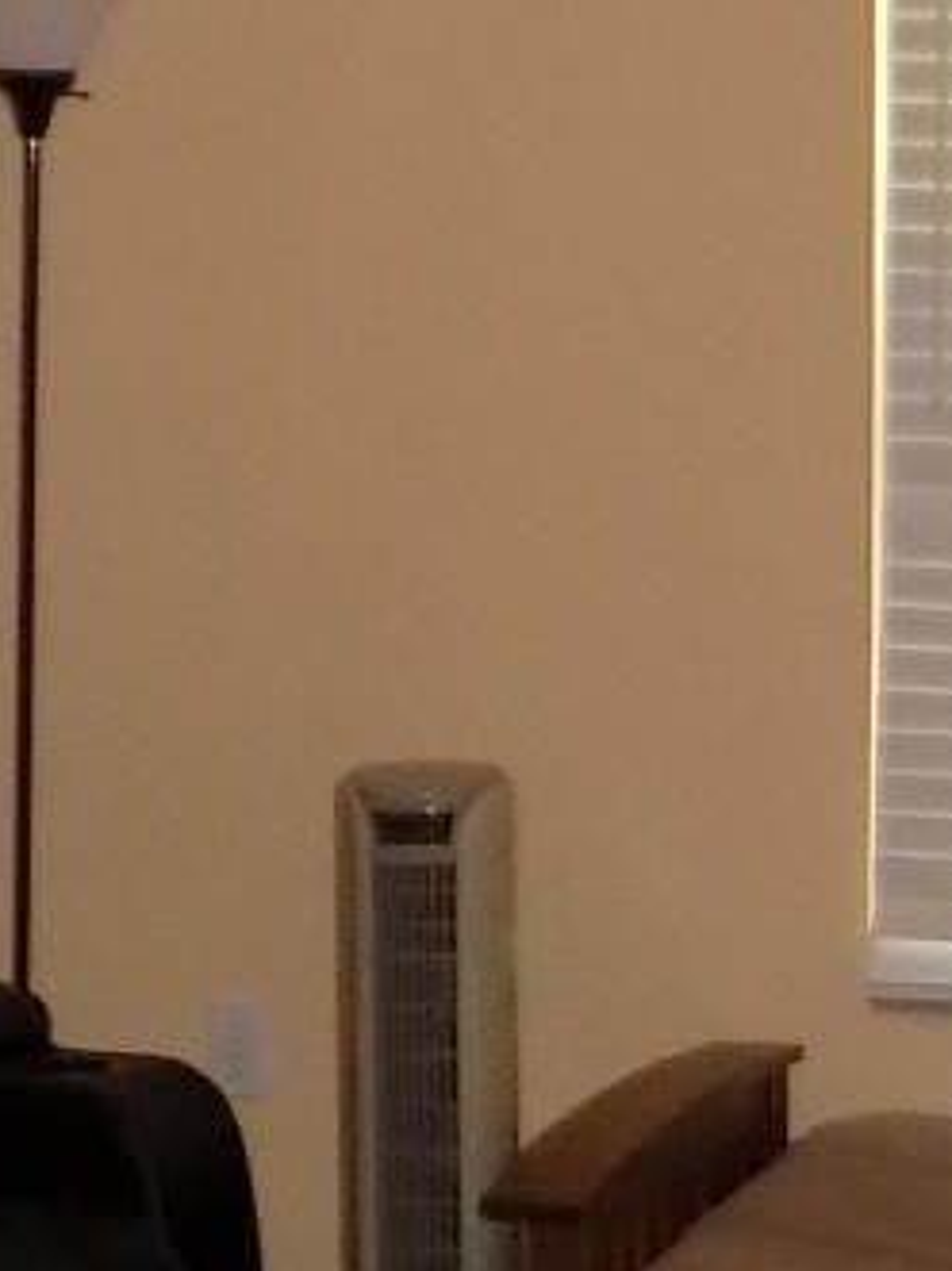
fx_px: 5100
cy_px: 756
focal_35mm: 139
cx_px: 1248
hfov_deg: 10.4
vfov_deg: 14.2
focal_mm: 4
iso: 200
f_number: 3.1
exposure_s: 1/30
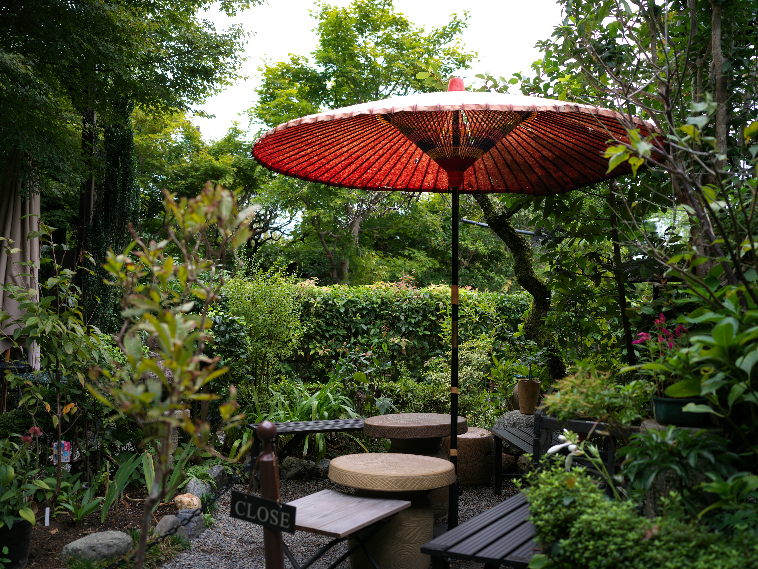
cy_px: 284
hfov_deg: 52.6
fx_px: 767
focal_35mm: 35
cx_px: 379
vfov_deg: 40.7
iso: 100
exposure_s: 1/90
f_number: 4.5
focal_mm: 45
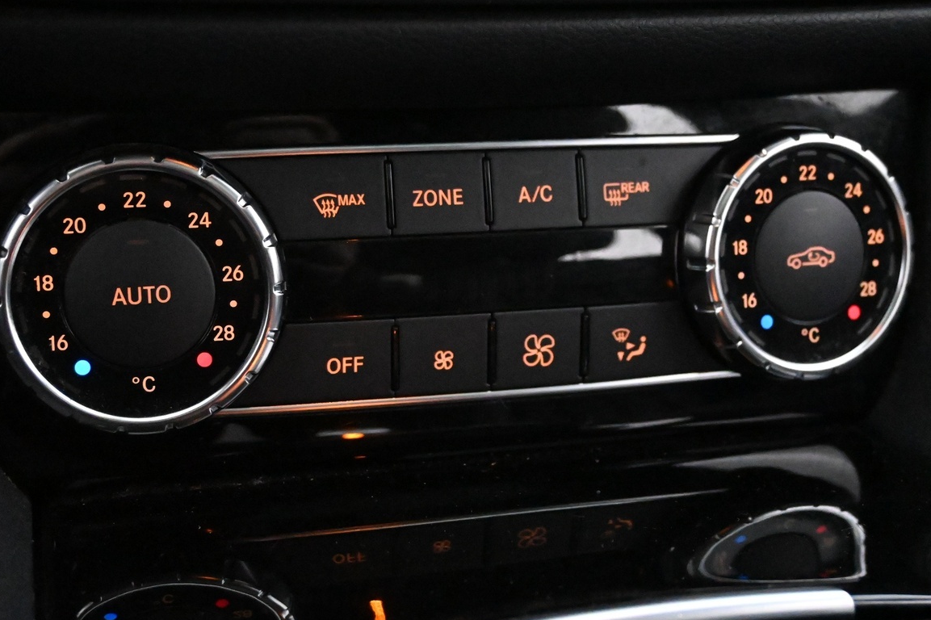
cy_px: 276
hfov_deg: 37.7
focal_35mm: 53
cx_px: 455
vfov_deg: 25.6
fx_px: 1362
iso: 12800
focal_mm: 25
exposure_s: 1/40
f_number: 4.2
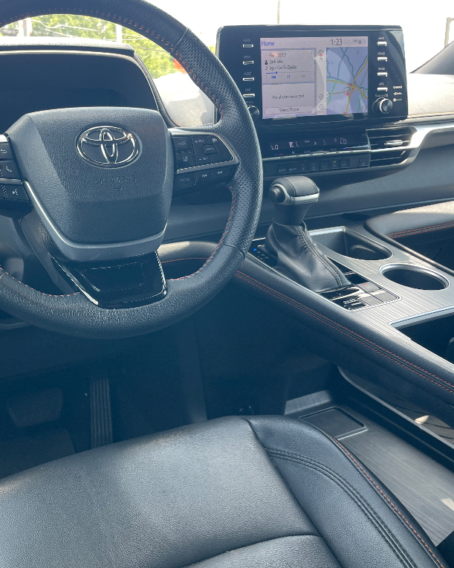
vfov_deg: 52.9
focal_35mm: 34
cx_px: 130
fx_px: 571
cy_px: 284
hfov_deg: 42.4
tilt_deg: -16.8
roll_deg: +2.6
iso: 50
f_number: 1.6
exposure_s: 1/100
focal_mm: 4.2
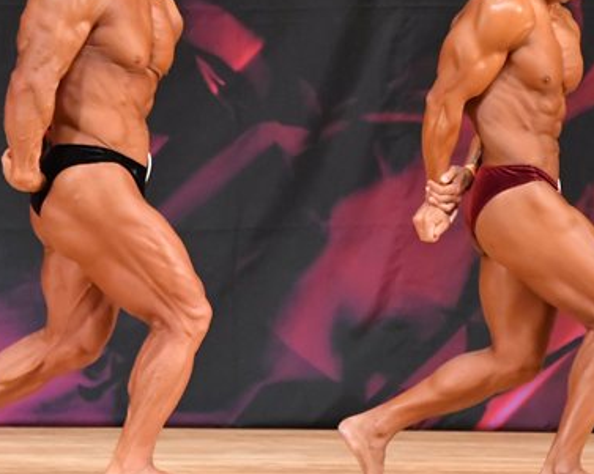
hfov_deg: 3.5
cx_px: 565
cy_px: 134
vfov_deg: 2.8
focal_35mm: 550
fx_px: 9662
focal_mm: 190
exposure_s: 1/400
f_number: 5.6
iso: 8000
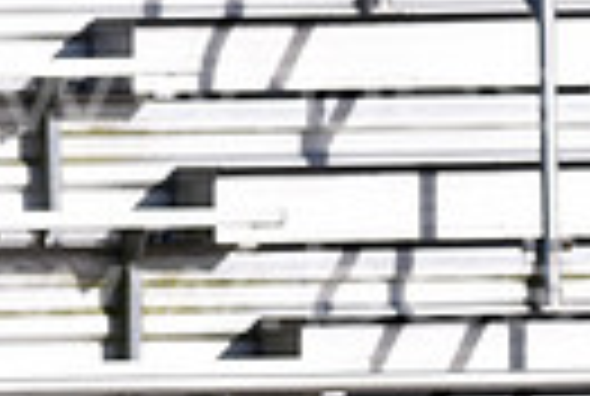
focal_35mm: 1985
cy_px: 790
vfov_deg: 0.7
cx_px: 905
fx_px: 32606
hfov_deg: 1.0
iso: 320
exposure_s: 1/5000
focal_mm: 300
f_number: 5.6
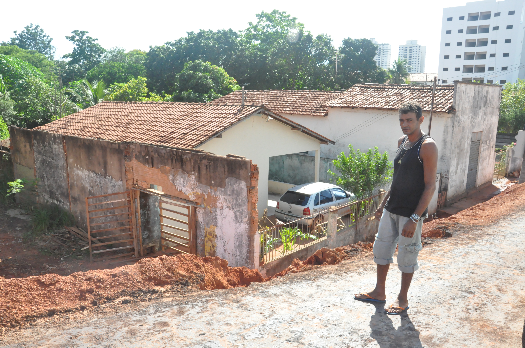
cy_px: 174
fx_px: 459
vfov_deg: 41.6
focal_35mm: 32
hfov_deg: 59.6
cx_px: 262
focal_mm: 21
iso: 2000
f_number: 22
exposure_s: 1/500
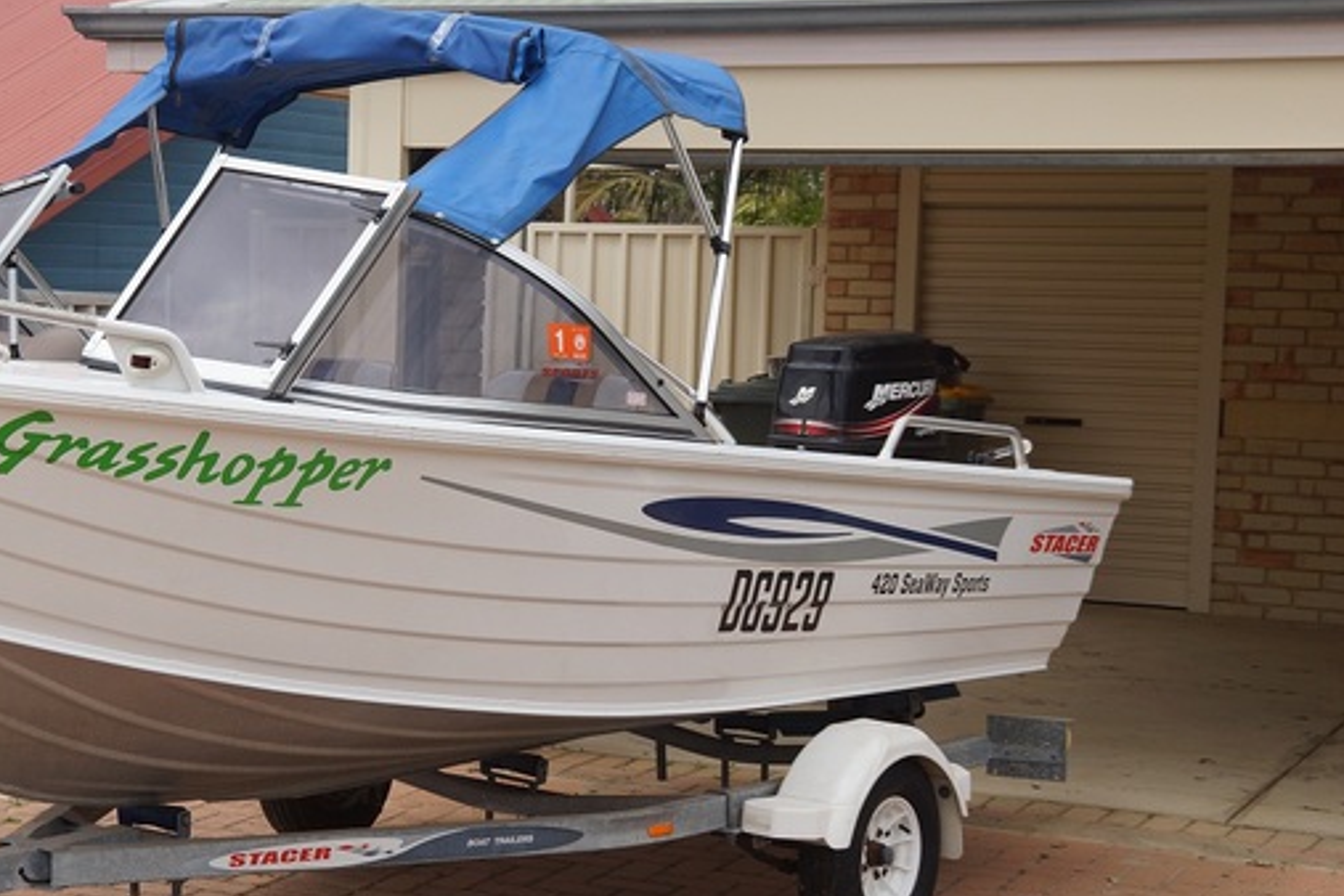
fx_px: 2650
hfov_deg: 27.9
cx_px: 286
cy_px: 447
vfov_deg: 19.2
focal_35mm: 71
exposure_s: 1/640
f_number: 6.3
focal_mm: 30
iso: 100
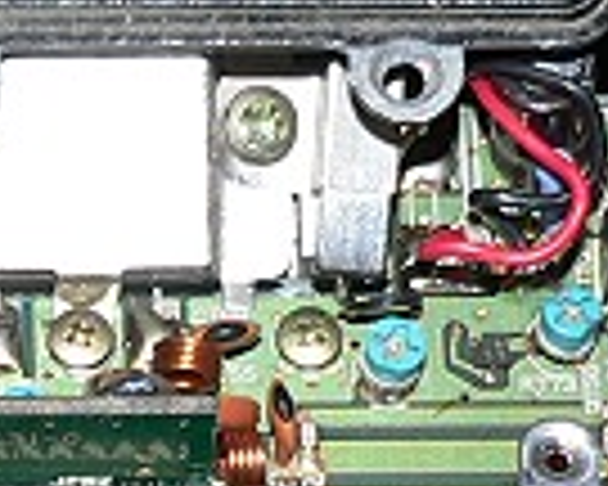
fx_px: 4589
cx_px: 131
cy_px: 729
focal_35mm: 255
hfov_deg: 7.6
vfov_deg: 6.0
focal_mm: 9.2
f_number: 2.8
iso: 100
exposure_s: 1/30
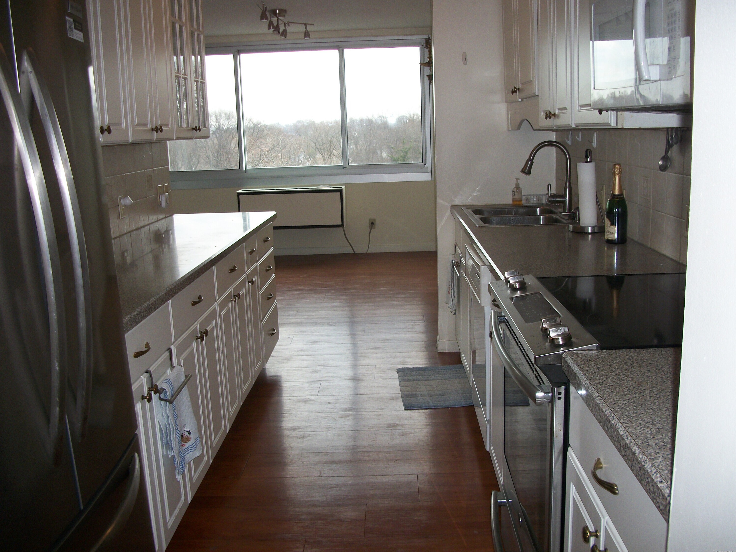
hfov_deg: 55.4
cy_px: 271
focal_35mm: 33
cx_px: 374
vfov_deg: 42.9
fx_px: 702
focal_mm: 5.7
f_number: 2.9
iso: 80
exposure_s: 1/125
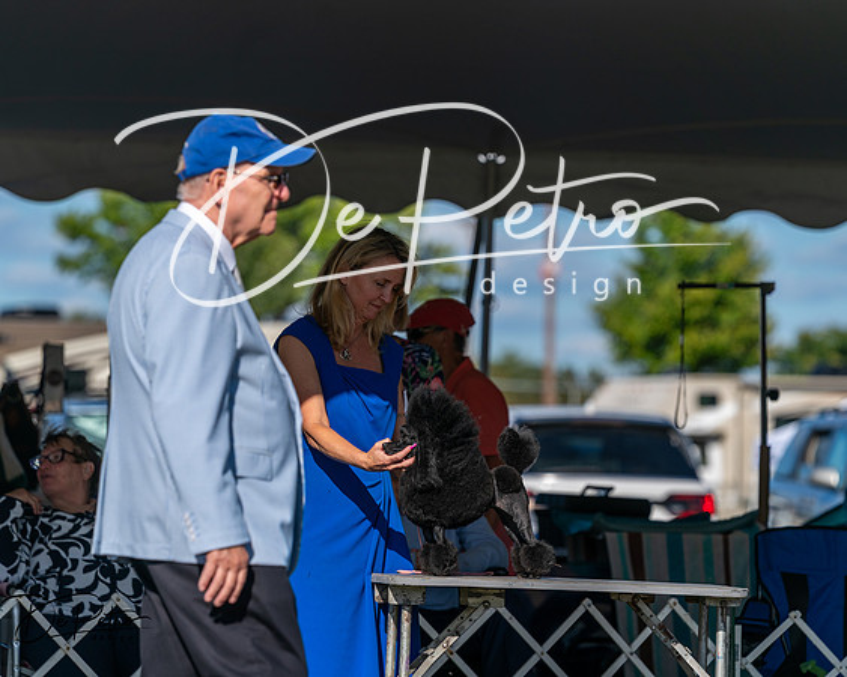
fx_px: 5644
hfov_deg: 8.6
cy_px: 338
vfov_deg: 6.9
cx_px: 424
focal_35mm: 225
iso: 125
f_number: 4.5
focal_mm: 200
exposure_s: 1/1250
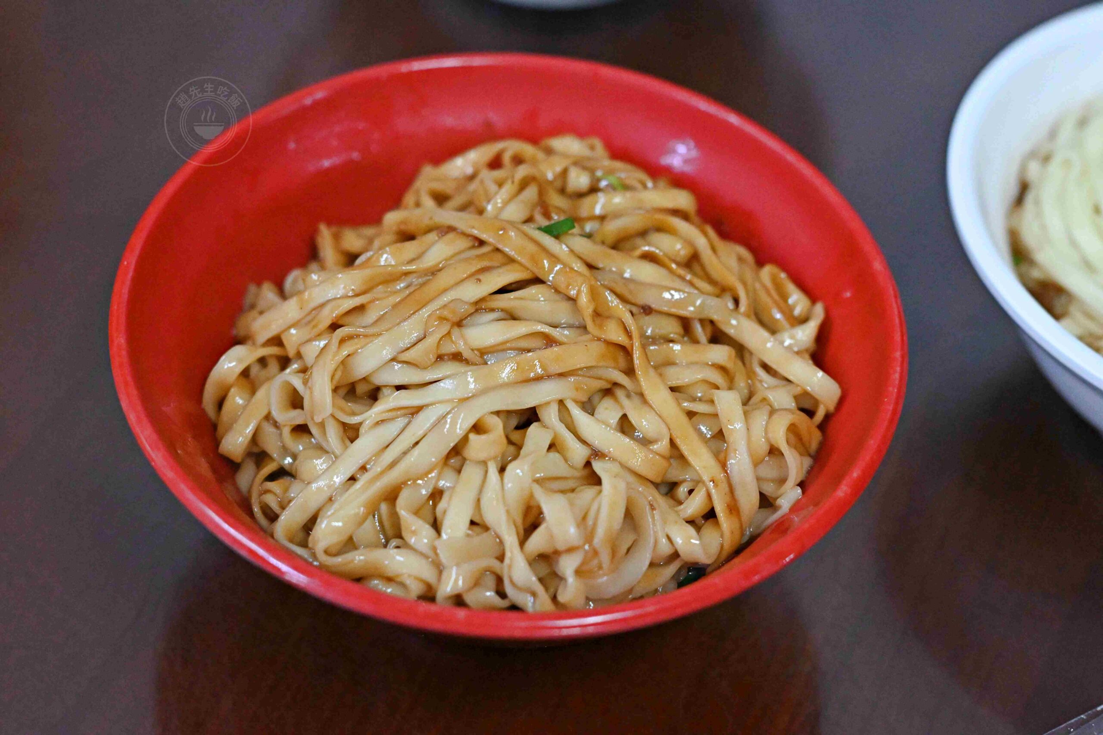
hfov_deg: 27.0
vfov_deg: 18.2
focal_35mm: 75
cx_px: 552
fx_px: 2298
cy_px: 368
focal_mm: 50
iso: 5000
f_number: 3.2
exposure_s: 1/200
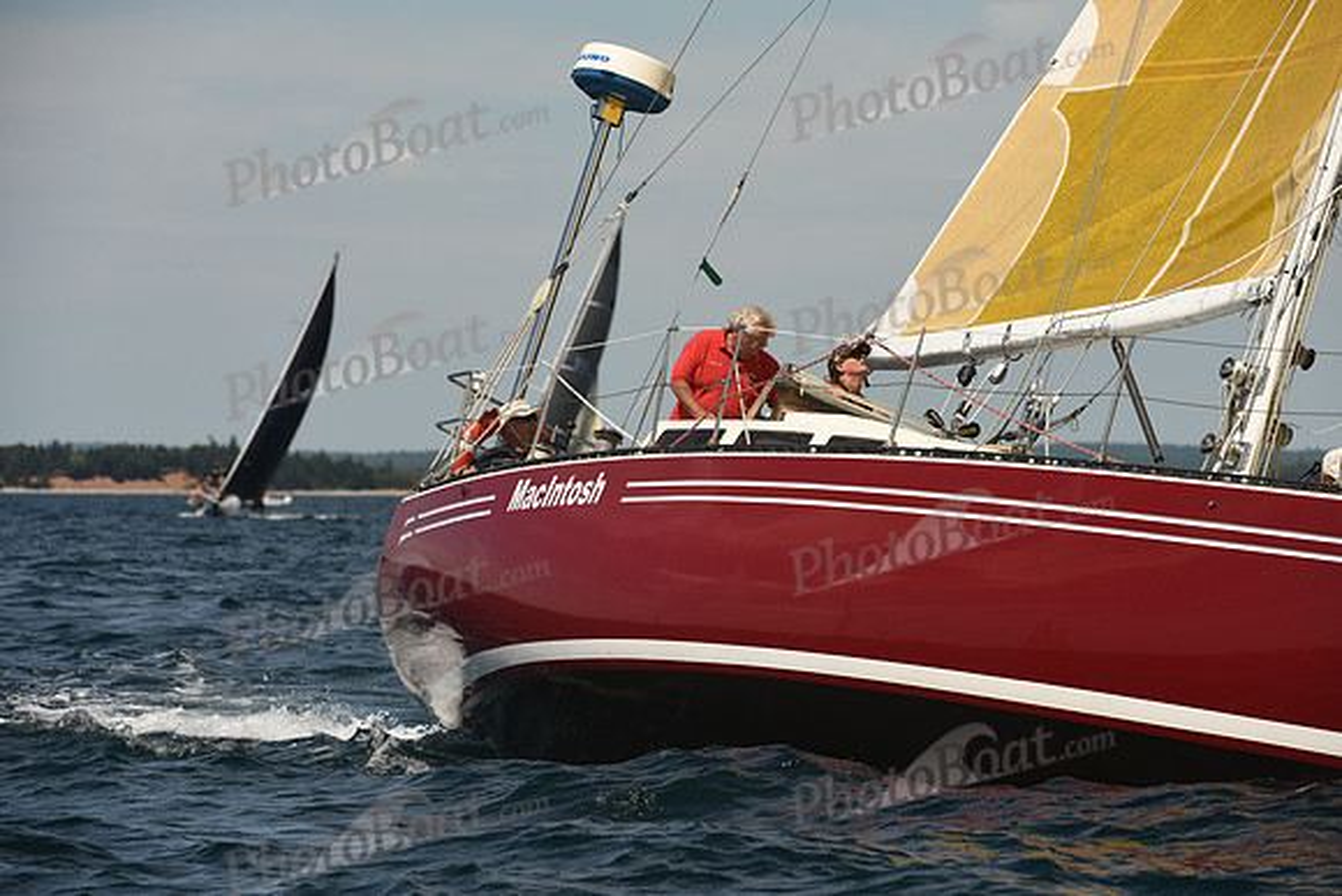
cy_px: 448
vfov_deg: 5.5
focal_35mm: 250
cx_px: 671
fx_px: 9321
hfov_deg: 8.2
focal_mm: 250
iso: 250
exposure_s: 1/1000
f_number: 6.3
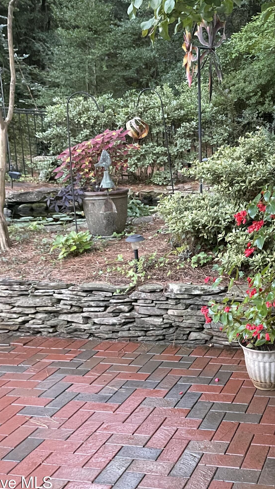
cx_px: 305
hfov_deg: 25.6
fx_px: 557
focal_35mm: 43
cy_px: 230
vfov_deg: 47.3
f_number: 1.6
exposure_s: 1/30
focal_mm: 4.2
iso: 800
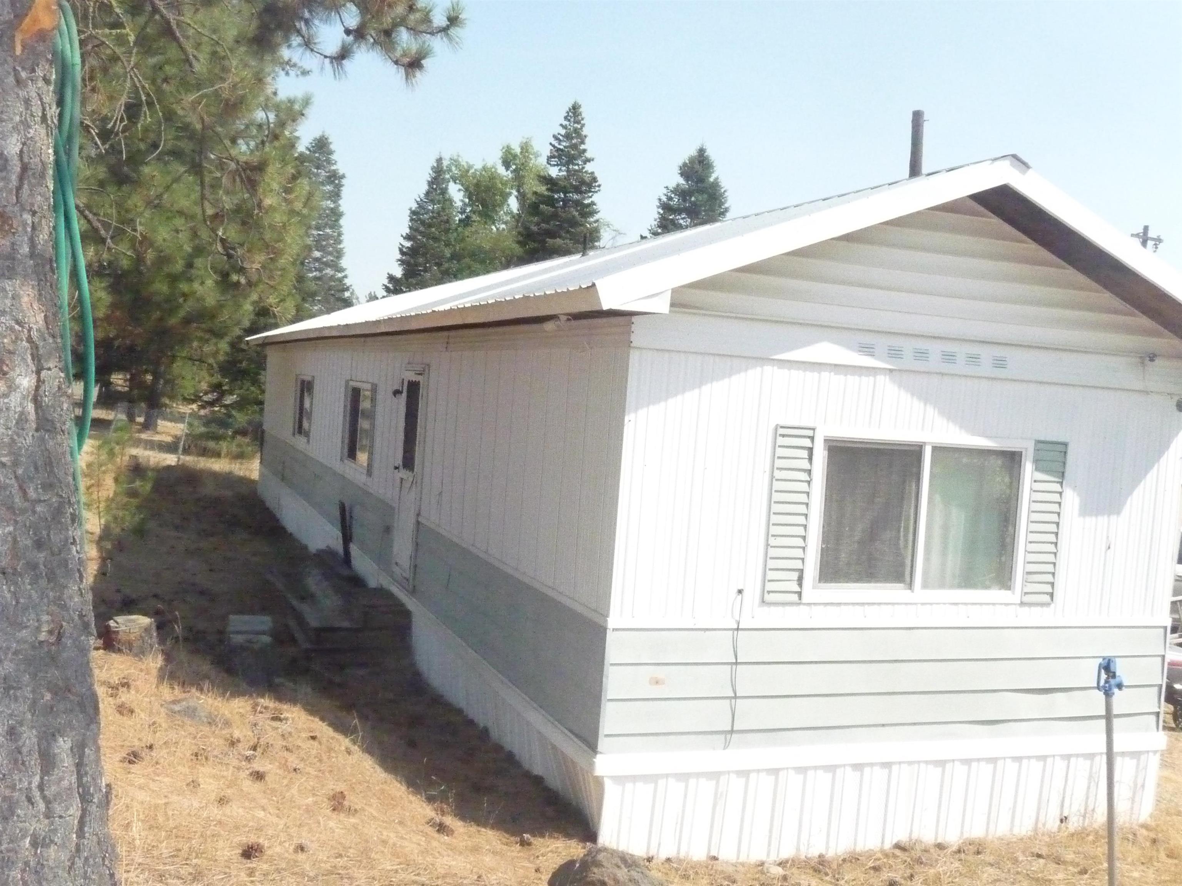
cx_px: 591
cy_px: 443
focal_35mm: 36
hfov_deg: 51.4
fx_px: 1229
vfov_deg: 39.7
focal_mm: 6
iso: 1600
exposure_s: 1/2000
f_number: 9
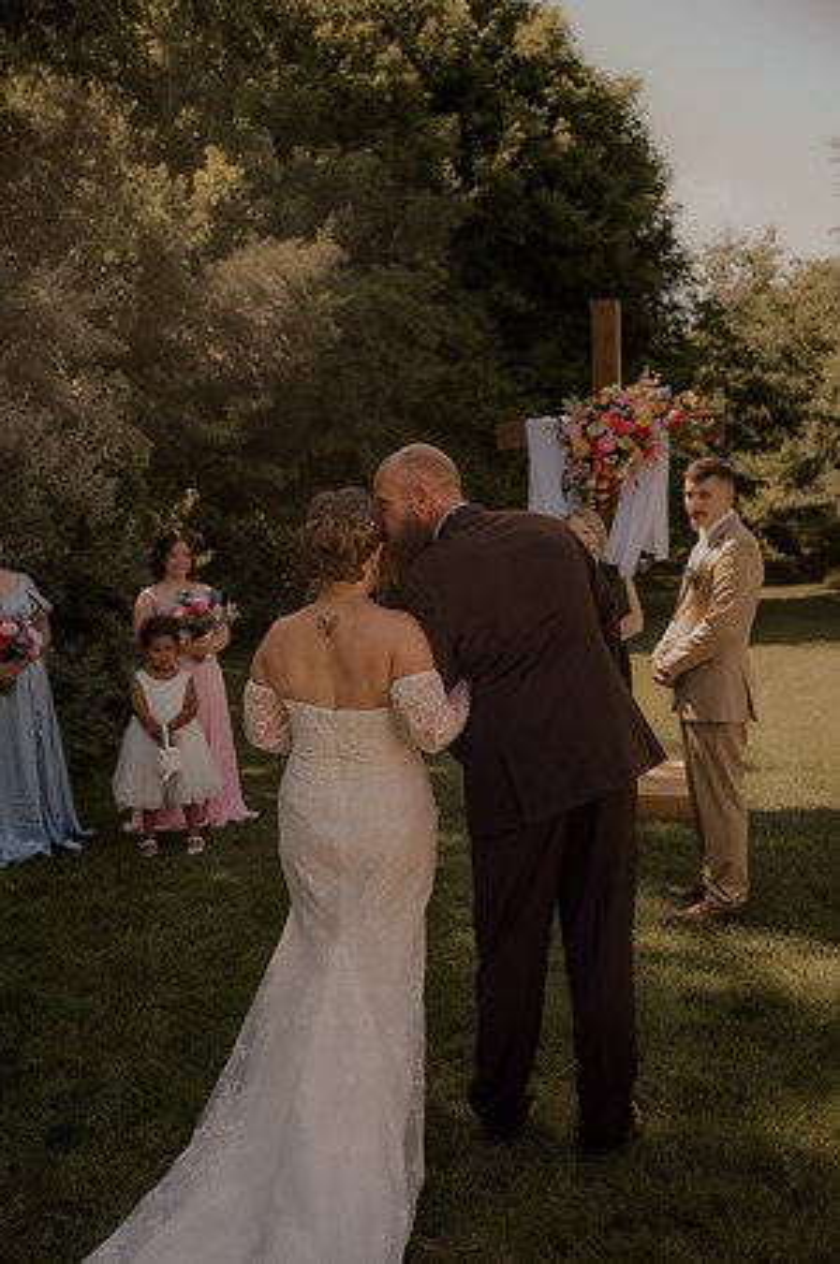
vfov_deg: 55.8
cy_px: 632
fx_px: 1193
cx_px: 420
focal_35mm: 34
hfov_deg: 38.8
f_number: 2.8
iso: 200
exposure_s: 1/500
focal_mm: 34
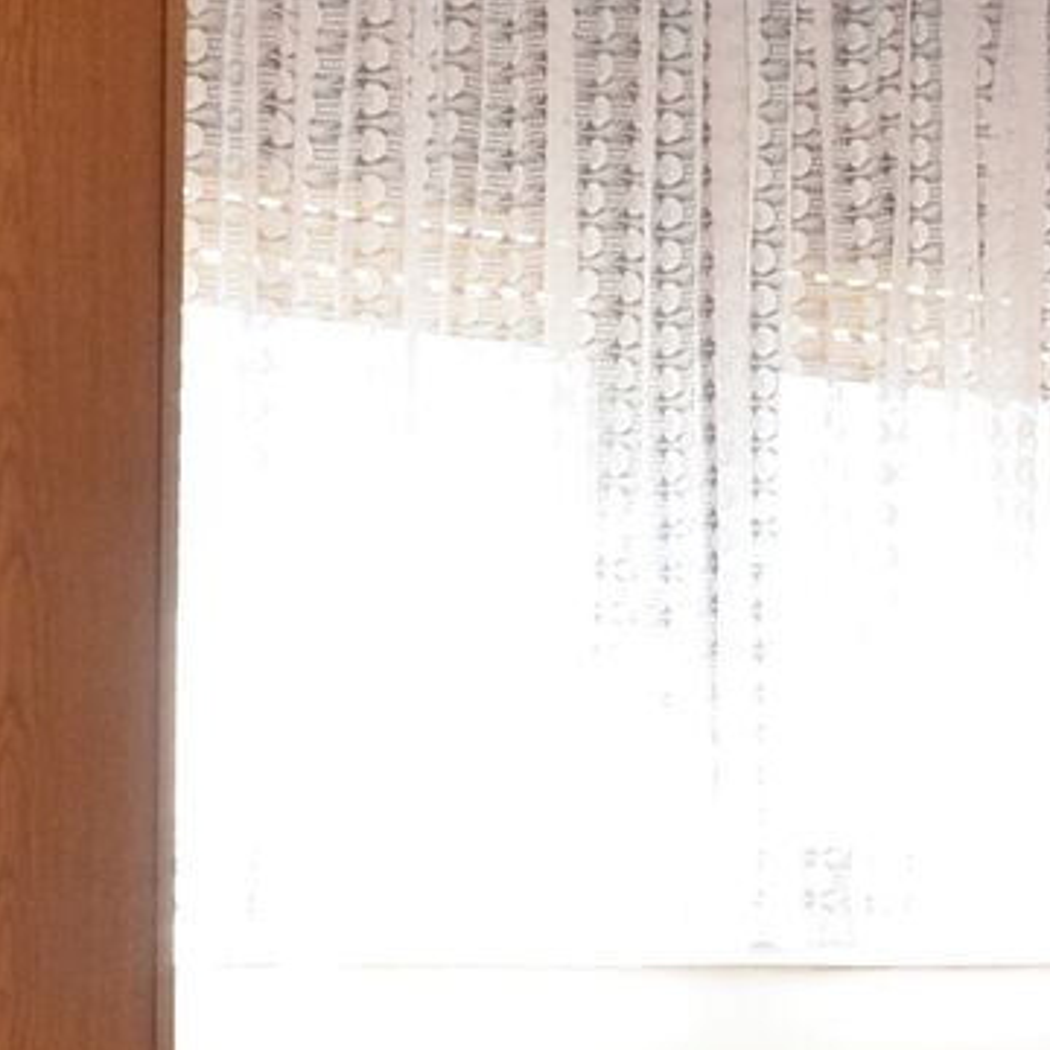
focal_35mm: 99
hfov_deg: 16.3
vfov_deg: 17.4
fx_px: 3397
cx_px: 1505
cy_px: 853
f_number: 10
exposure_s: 1/20
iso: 320
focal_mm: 10
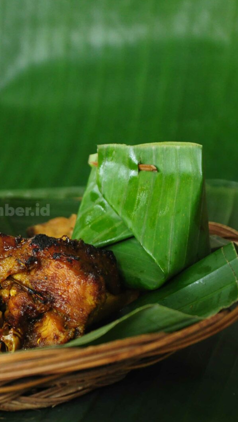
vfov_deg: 14.6
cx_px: -39
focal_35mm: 147
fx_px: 1649
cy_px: 211
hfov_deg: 8.2
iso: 1000
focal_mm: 62
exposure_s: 1/25
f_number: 5.3
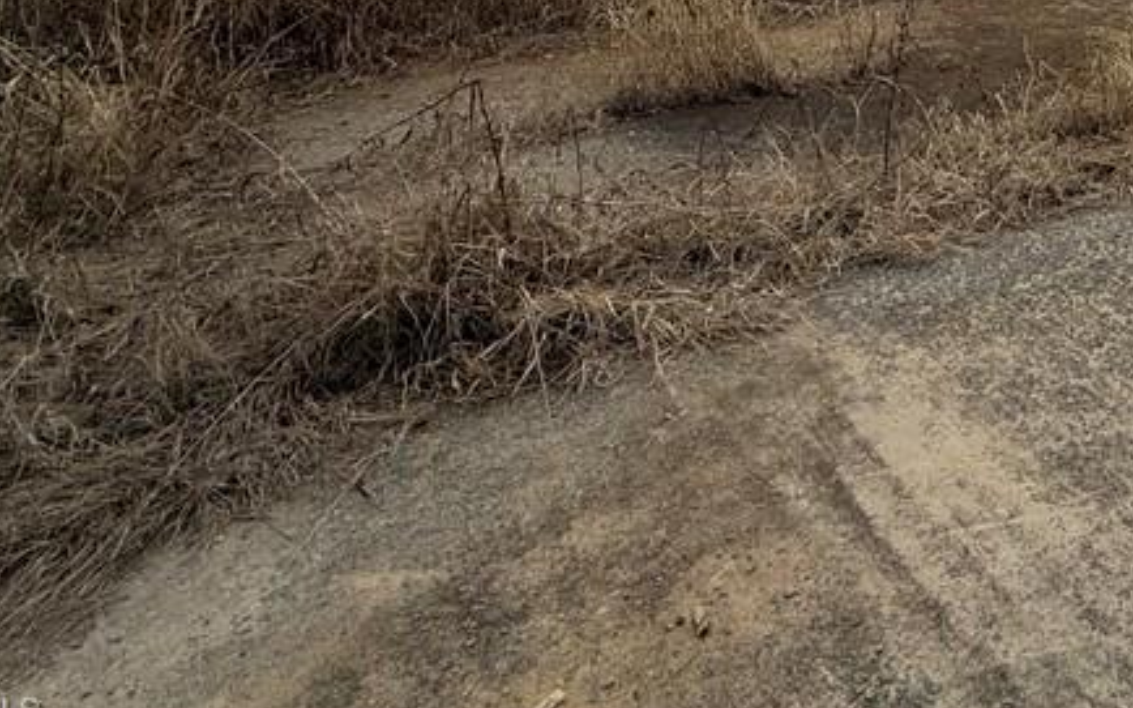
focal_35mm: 35
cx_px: 1190
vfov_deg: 28.2
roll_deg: -0.4
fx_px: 1080
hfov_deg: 44.7
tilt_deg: +2.5
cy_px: -266
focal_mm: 2.22
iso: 50
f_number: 2.2
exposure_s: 1/2024
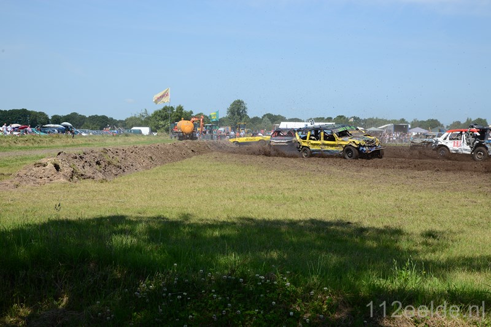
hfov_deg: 39.6
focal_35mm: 50
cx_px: 246
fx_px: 682
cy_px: 164
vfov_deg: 27.0
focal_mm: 50
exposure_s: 1/500
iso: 400
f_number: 11
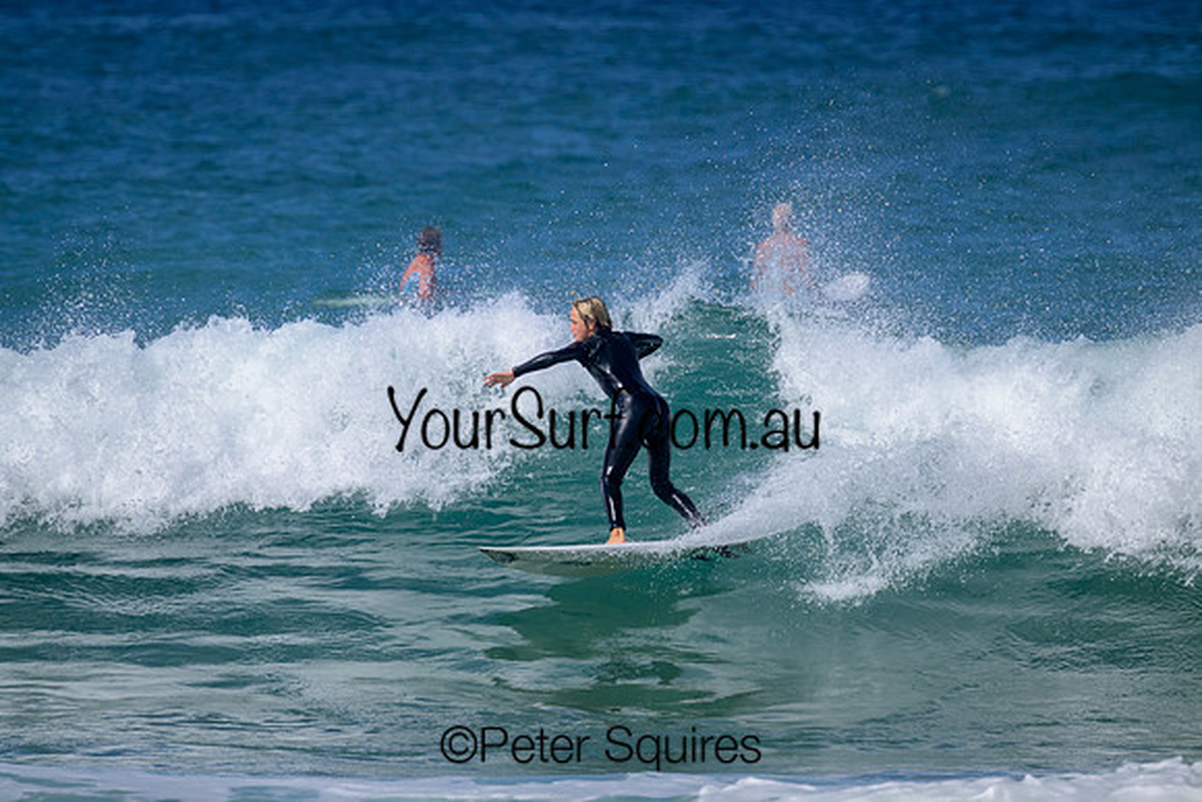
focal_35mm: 800
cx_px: 601
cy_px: 401
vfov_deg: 1.7
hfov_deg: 2.6
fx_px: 26716
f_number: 11
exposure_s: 1/2000
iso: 720
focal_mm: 800
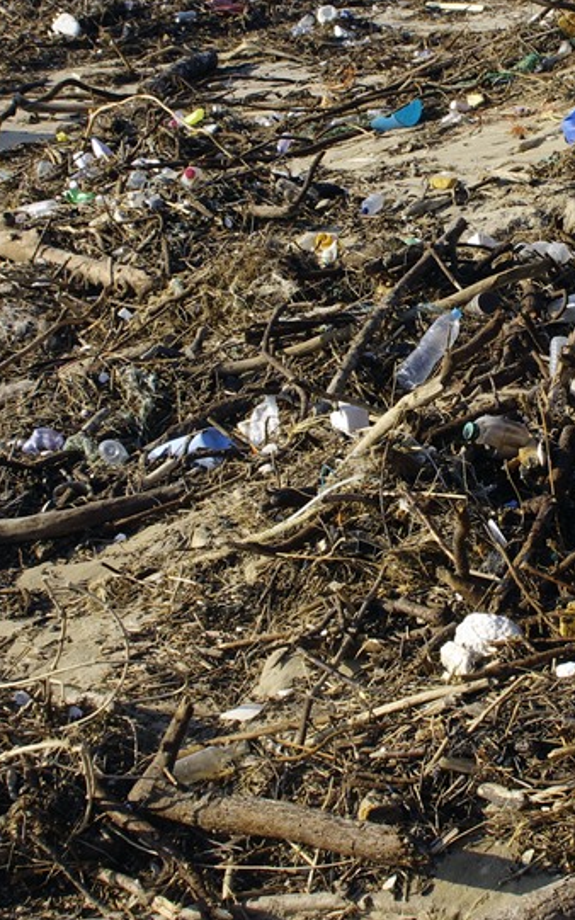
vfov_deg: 33.2
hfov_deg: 21.0
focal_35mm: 61
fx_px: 1530
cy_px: 298
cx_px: 464
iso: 400
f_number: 11
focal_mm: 18
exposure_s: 1/250
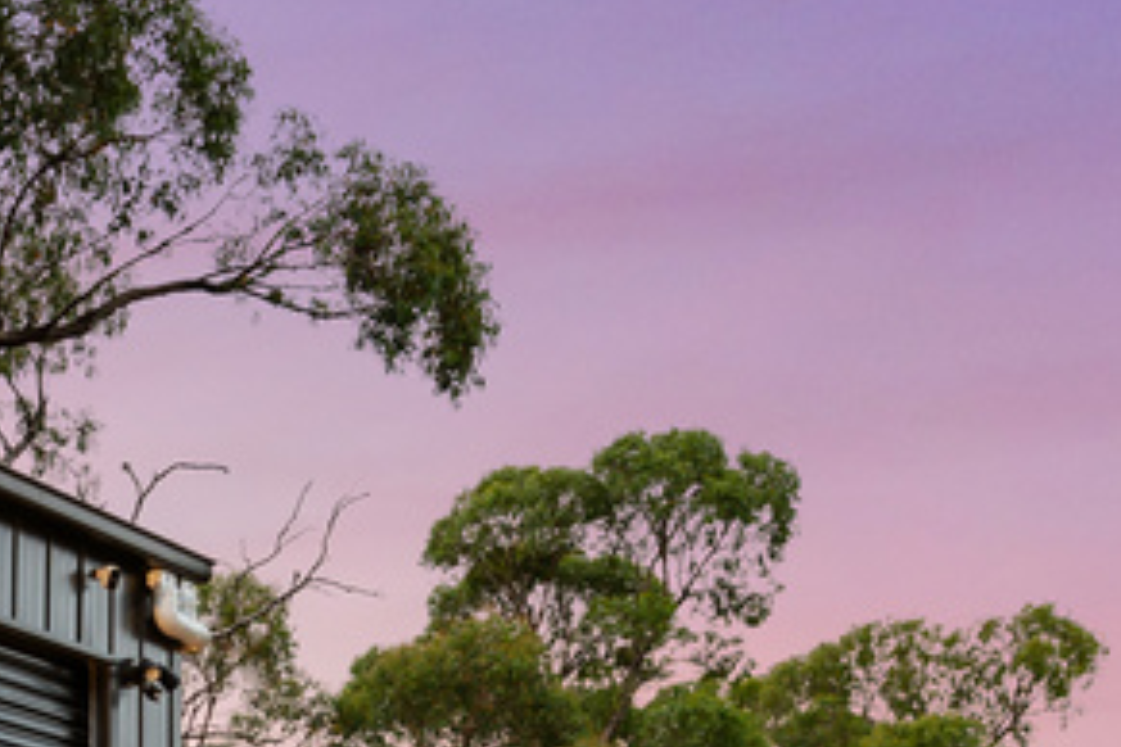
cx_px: -123
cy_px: 1205
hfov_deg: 24.5
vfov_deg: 15.9
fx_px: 2398
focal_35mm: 77
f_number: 8
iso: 200
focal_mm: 14
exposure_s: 3
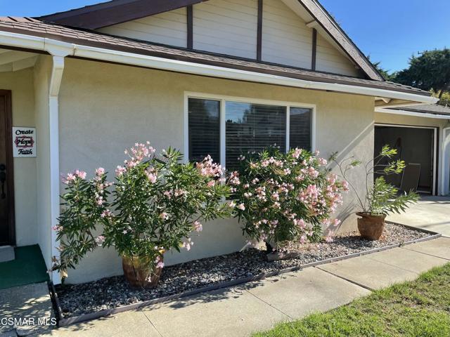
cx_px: 225
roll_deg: +0.2
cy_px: 168
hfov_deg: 67.3
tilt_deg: -2.5
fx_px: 338
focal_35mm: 26
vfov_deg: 53.1
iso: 32
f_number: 1.6
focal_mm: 4.2
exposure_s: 1/1490
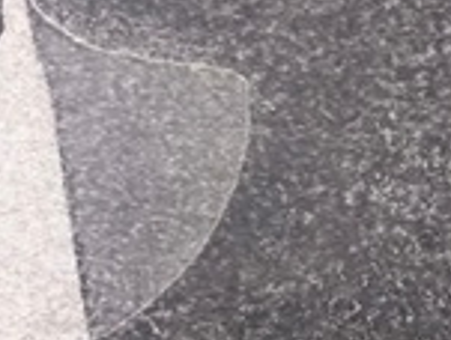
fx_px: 3448
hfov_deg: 7.4
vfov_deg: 5.5
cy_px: 835
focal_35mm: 264
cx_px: -79
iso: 80
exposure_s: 1/60
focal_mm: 4.71
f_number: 1.7
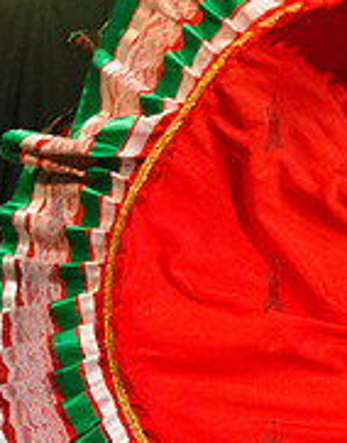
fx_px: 1468
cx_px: 421
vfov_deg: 17.1
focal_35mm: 113
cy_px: 281
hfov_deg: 13.1
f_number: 2.8
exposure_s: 1/500
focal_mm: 32
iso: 4000
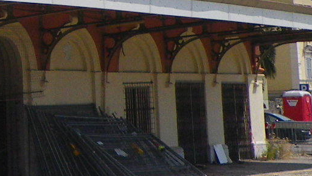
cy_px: -56
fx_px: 1275
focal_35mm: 154
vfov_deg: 7.8
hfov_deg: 13.0
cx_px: -201
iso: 80
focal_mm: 4.9
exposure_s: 1/500
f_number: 7
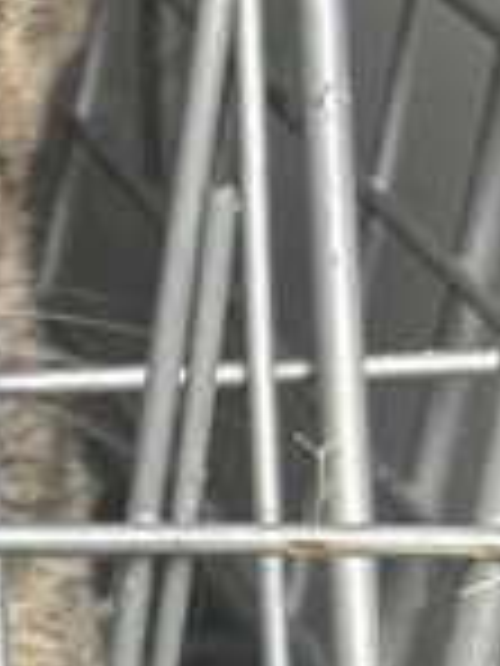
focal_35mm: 180
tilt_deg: -27.3
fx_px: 3467
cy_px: 680
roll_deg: -2.6
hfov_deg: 7.8
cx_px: -613
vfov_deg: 10.9
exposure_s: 1/359
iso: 50
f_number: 1.5
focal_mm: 5.7
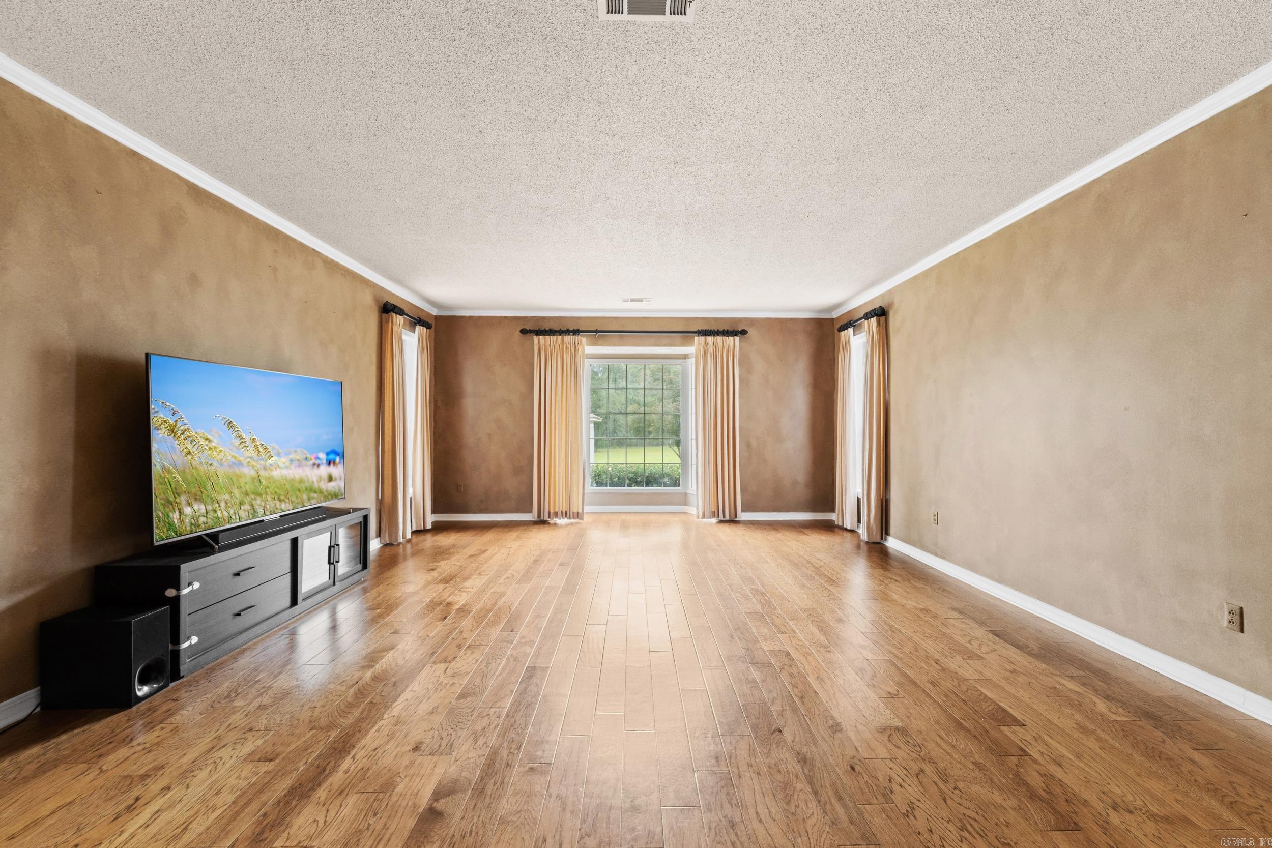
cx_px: 636
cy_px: 424
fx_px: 530
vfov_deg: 77.3
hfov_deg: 100.4
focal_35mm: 15
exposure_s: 1/2
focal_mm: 10
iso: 320
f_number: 8
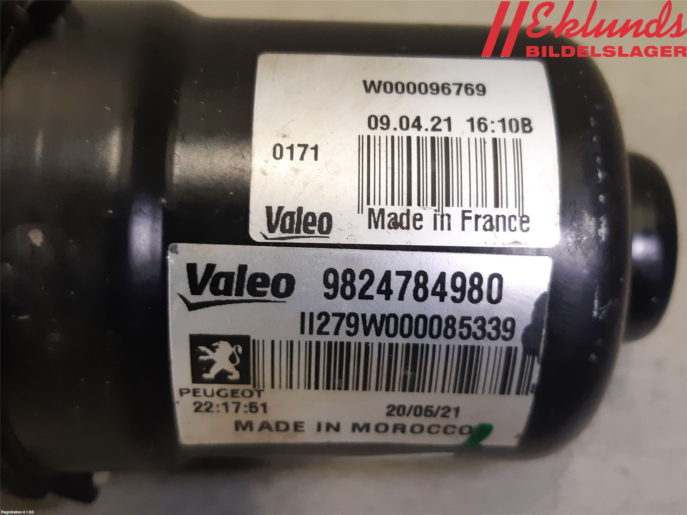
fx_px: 516
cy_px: 258
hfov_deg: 67.3
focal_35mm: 26
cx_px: 344
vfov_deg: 53.1
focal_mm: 3.93
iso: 160
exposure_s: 1/50
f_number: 1.7
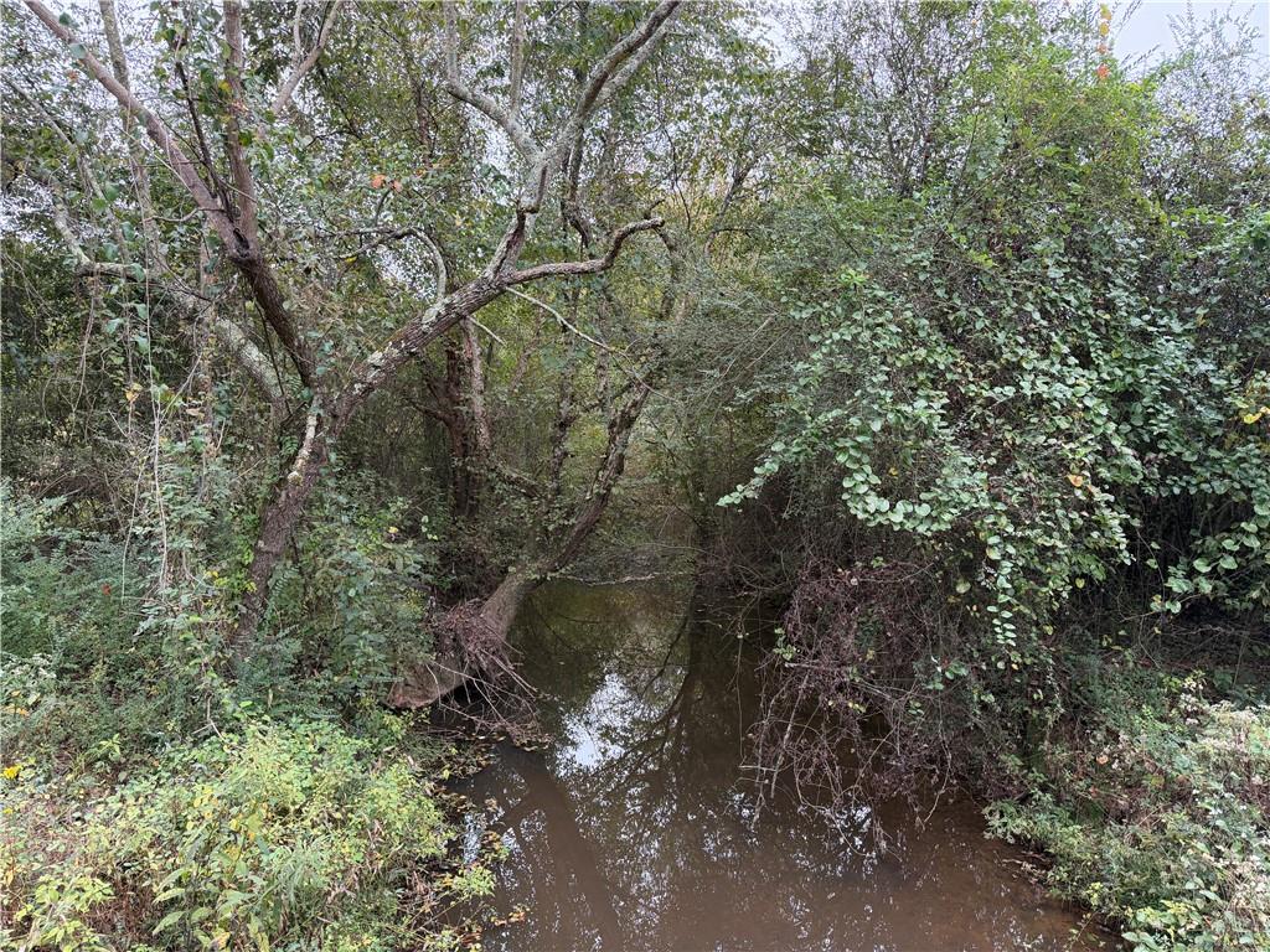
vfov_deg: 56.8
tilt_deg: -3.8
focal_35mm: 24
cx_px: 635
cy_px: 476
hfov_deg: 71.6
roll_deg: -0.5
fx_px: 881
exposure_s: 1/158
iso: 160
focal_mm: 6.76
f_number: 1.78
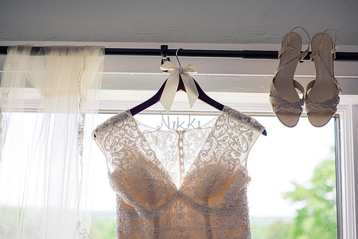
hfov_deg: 39.6
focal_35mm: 50
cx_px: 179
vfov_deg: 27.0
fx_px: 497
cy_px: 120
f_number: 2.8
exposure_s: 1/800
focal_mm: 50
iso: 500
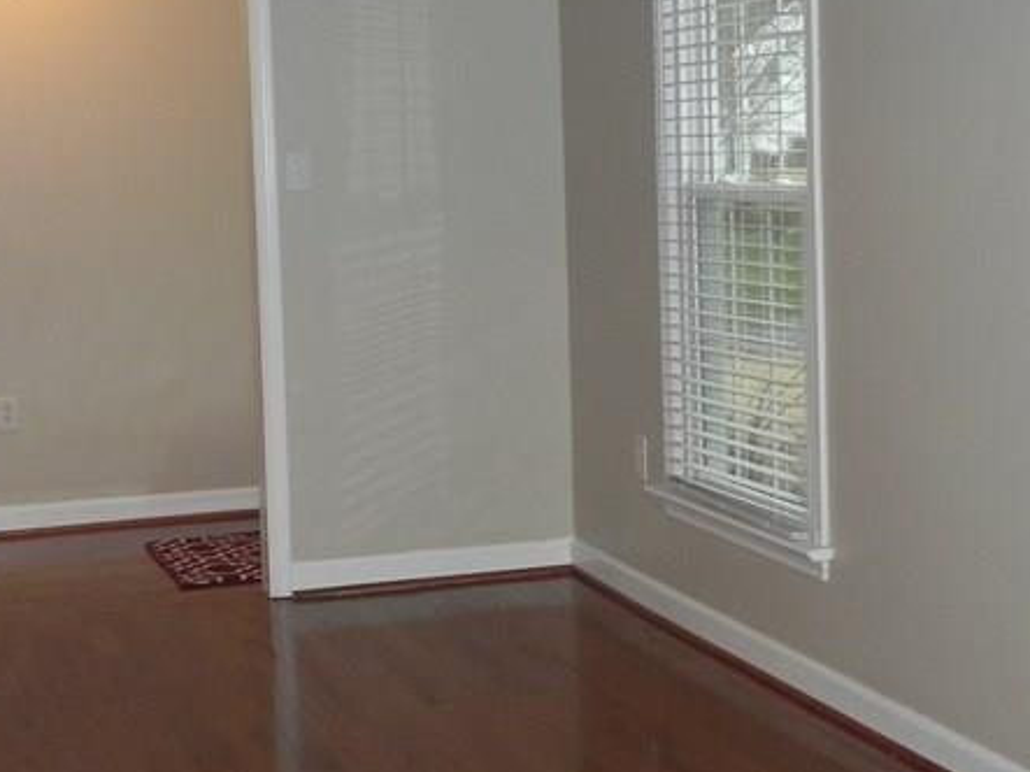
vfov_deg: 21.9
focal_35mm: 67
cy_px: 342
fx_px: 1993
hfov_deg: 28.9
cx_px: 416
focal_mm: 5.2
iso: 200
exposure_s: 1/30
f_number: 2.8
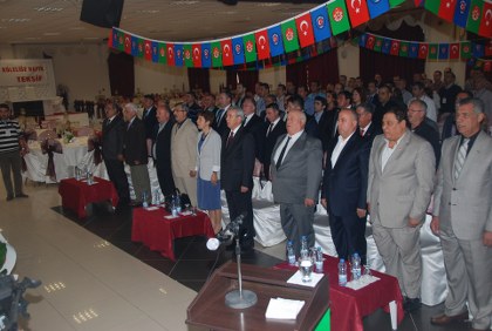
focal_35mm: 36
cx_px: 246
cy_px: 166
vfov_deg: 37.0
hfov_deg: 53.0
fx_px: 493
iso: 200
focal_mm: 24
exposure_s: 1/60
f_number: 4
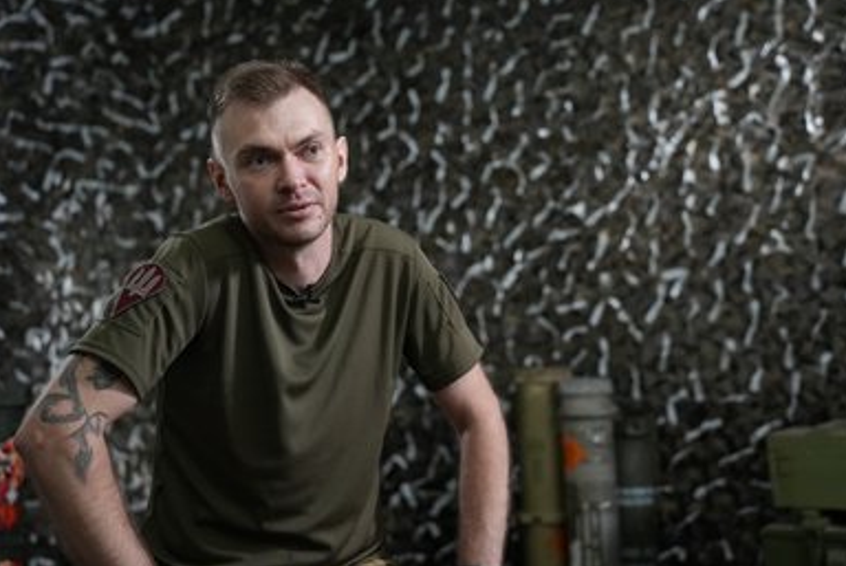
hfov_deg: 38.8
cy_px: 279
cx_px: 419
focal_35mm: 51
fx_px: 1200
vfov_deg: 26.6
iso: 6400
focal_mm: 49
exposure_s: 1/250
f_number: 2.8
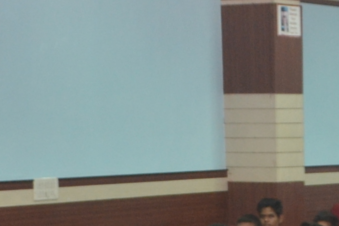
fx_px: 1441
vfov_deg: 8.9
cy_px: 255
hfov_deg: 12.7
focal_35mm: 153
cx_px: 508
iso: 800
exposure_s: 1/50
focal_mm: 20
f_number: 4.5
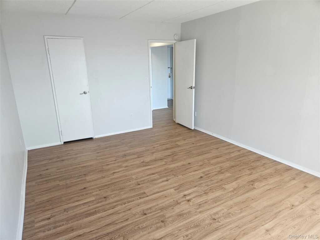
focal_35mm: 23
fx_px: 213
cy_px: 120
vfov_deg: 58.9
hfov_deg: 73.9
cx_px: 160
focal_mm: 5.4
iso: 80
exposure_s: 1/120
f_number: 1.8
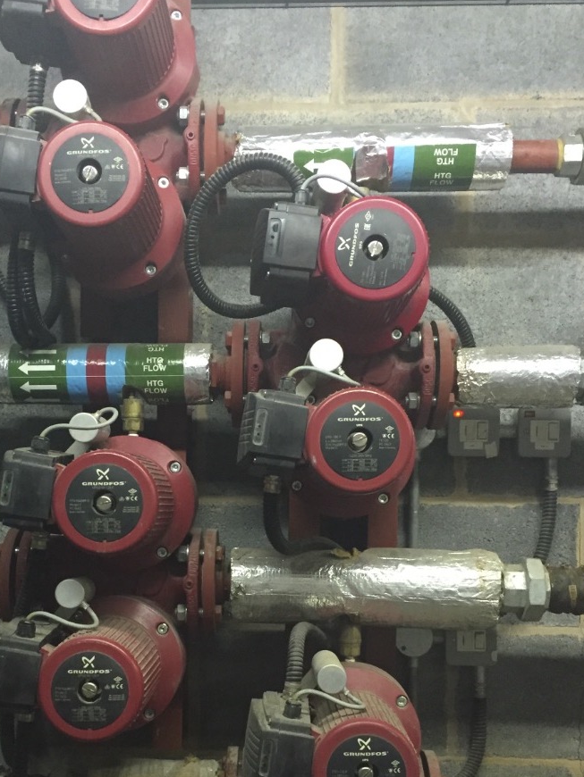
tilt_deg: -0.9
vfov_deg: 46.1
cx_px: 224
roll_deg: -0.6
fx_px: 899
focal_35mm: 40
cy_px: 516
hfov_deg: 35.8
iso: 250
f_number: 2.2
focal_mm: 4.15
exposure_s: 1/25
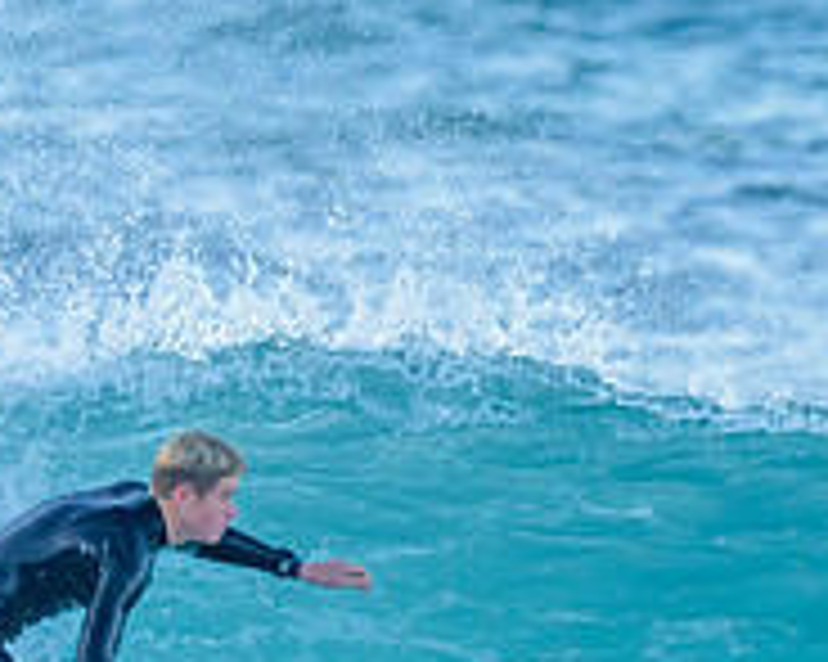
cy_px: 711
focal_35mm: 2824
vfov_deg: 0.5
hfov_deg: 0.7
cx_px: 462
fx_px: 69167
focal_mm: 800
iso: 1400
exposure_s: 1/1600
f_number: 6.3
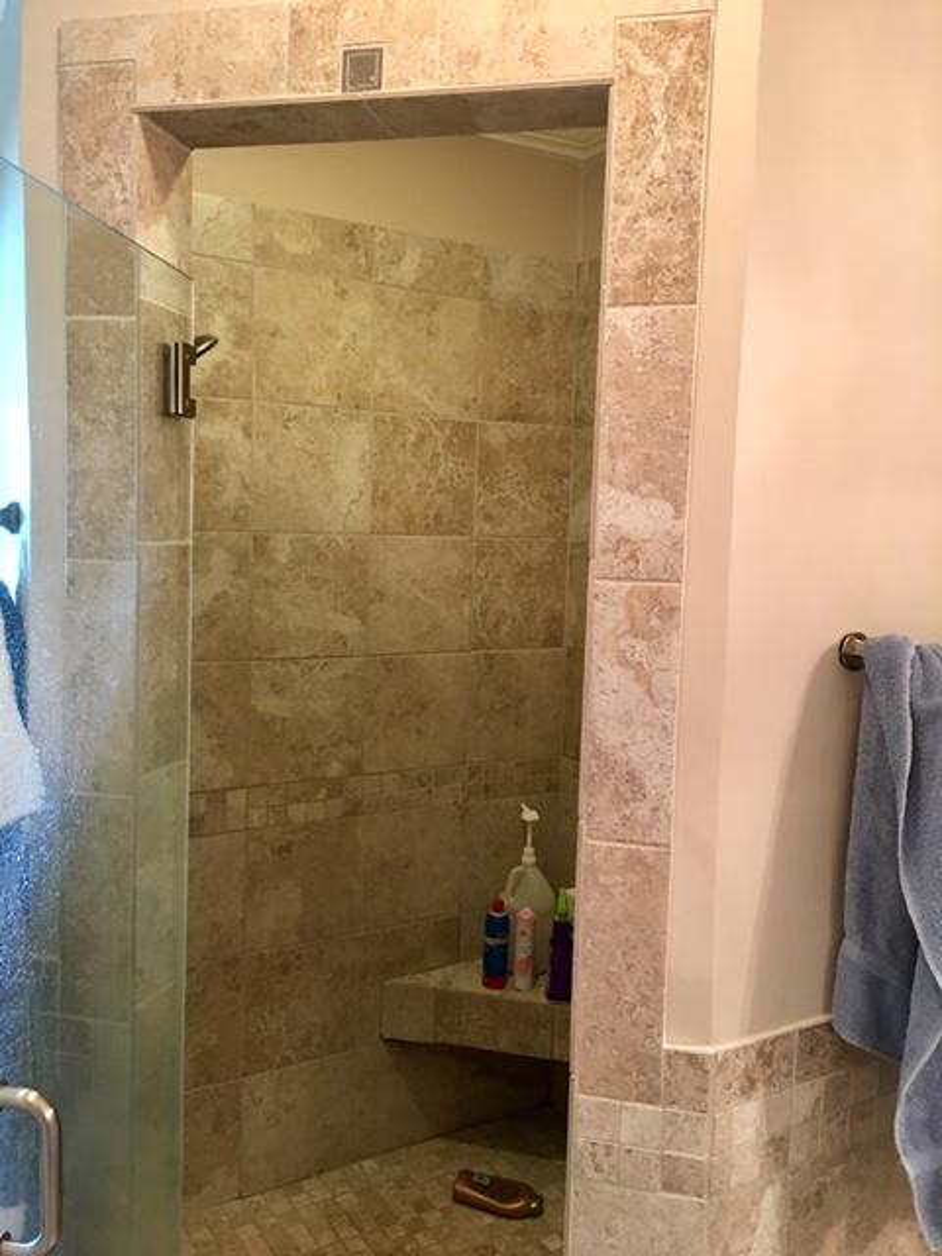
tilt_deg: -3.5
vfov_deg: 61.7
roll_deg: -1.4
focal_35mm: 29
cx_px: 471
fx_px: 1052
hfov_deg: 48.2
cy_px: 628
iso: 100
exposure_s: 1/10
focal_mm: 4.15
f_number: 2.2
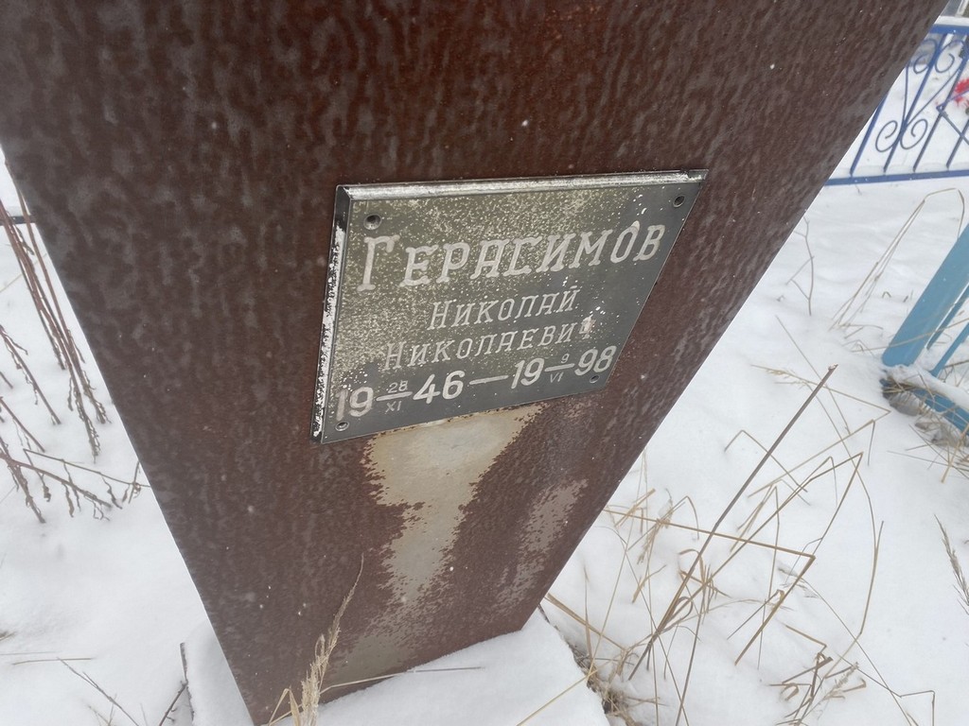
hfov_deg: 67.3
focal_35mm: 26
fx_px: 728
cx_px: 484
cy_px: 363
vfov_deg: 53.1
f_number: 1.8
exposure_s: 1/253
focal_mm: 4.25
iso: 32
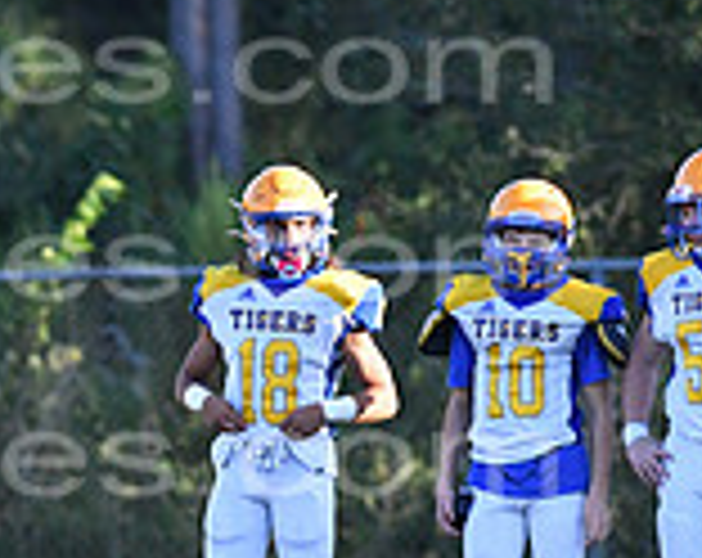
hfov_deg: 1.2
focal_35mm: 1575
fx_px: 32641
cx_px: -450
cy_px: 367
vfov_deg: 1.0
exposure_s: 1/8000
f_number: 4.5
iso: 2500
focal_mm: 300
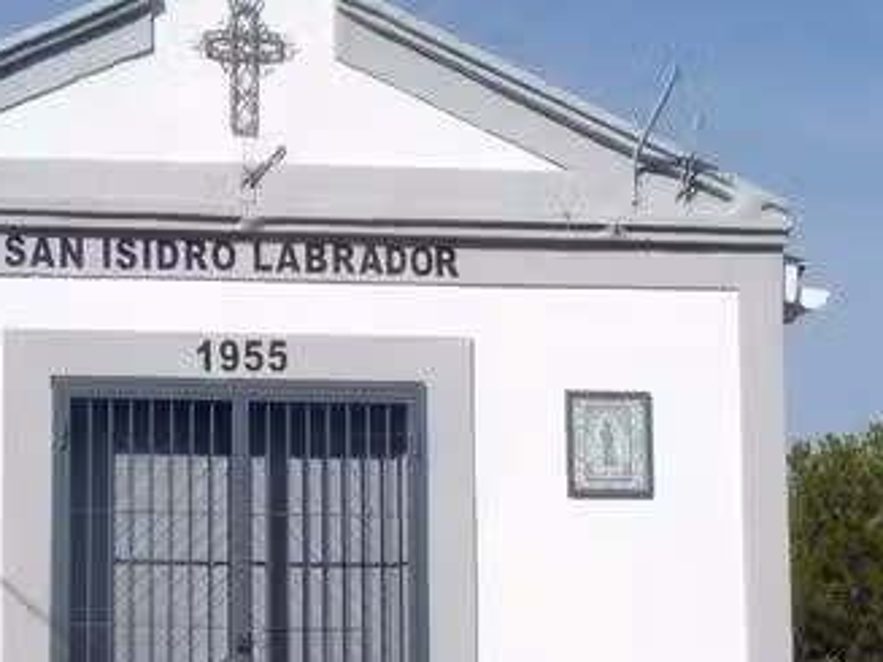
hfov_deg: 19.9
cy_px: 422
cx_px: 243
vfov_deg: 15.1
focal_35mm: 98
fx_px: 2499
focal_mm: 6.7
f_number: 9
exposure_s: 1/2000
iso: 400
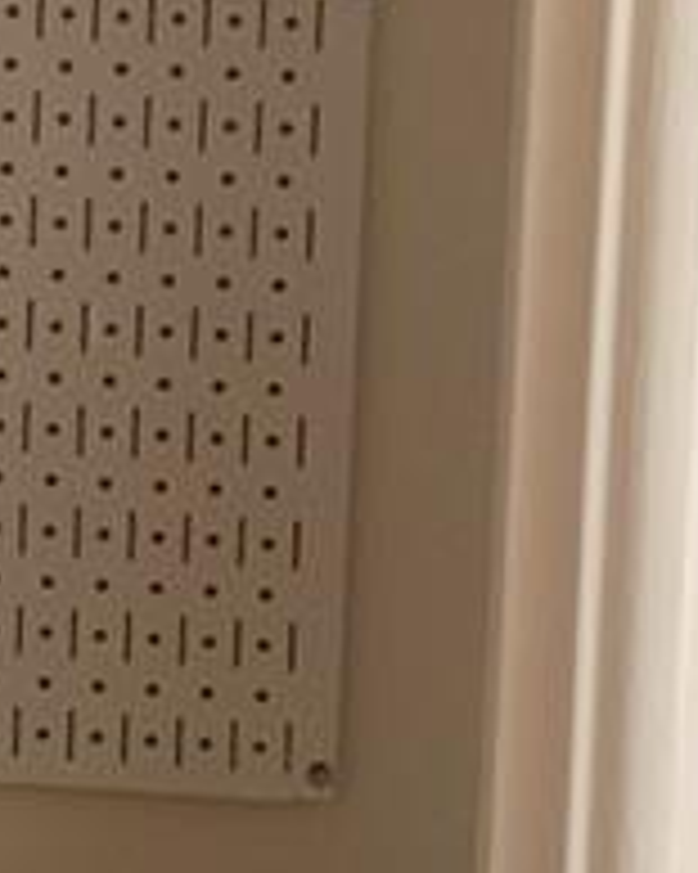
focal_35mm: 157
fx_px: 4057
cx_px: -639
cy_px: -378
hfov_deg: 9.3
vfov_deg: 11.8
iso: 250
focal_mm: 5.4
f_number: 1.8
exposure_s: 1/120
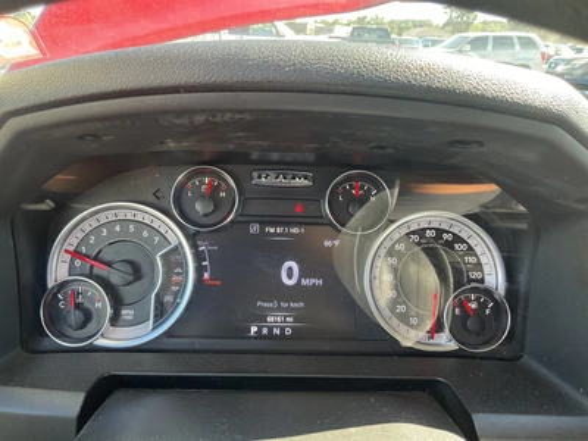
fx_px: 493
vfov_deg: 48.2
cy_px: 220
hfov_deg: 61.7
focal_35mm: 29
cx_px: 294
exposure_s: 1/122
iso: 64
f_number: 1.8
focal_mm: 3
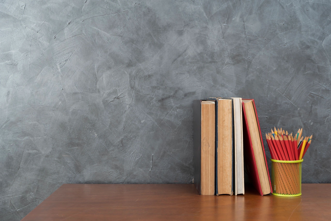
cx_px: 166
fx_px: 460
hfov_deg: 39.6
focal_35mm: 50
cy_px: 110
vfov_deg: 27.0
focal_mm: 50
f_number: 5
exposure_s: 1/100
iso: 200
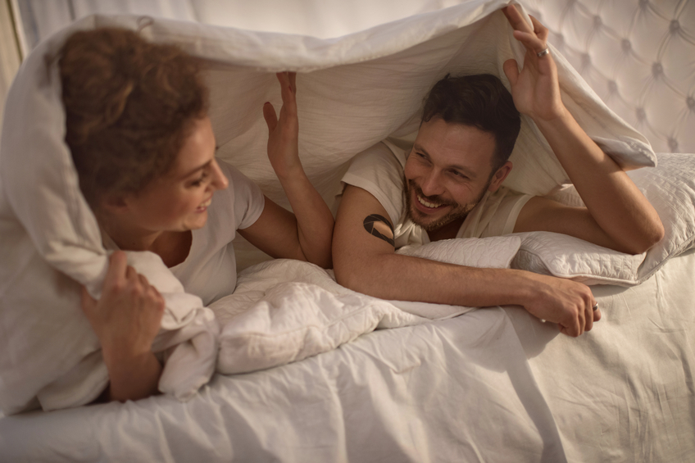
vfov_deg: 37.8
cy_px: 232
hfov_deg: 54.4
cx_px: 348
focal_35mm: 35
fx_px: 676
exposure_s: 1/60
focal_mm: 35
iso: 640
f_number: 1.4
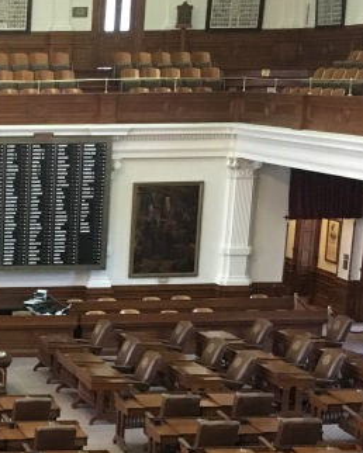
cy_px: 366
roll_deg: +0.1
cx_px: -179
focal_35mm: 90
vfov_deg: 21.0
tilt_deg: -12.8
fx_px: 1207
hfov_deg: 15.7
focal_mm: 4.15
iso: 250
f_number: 2.2
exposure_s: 1/15
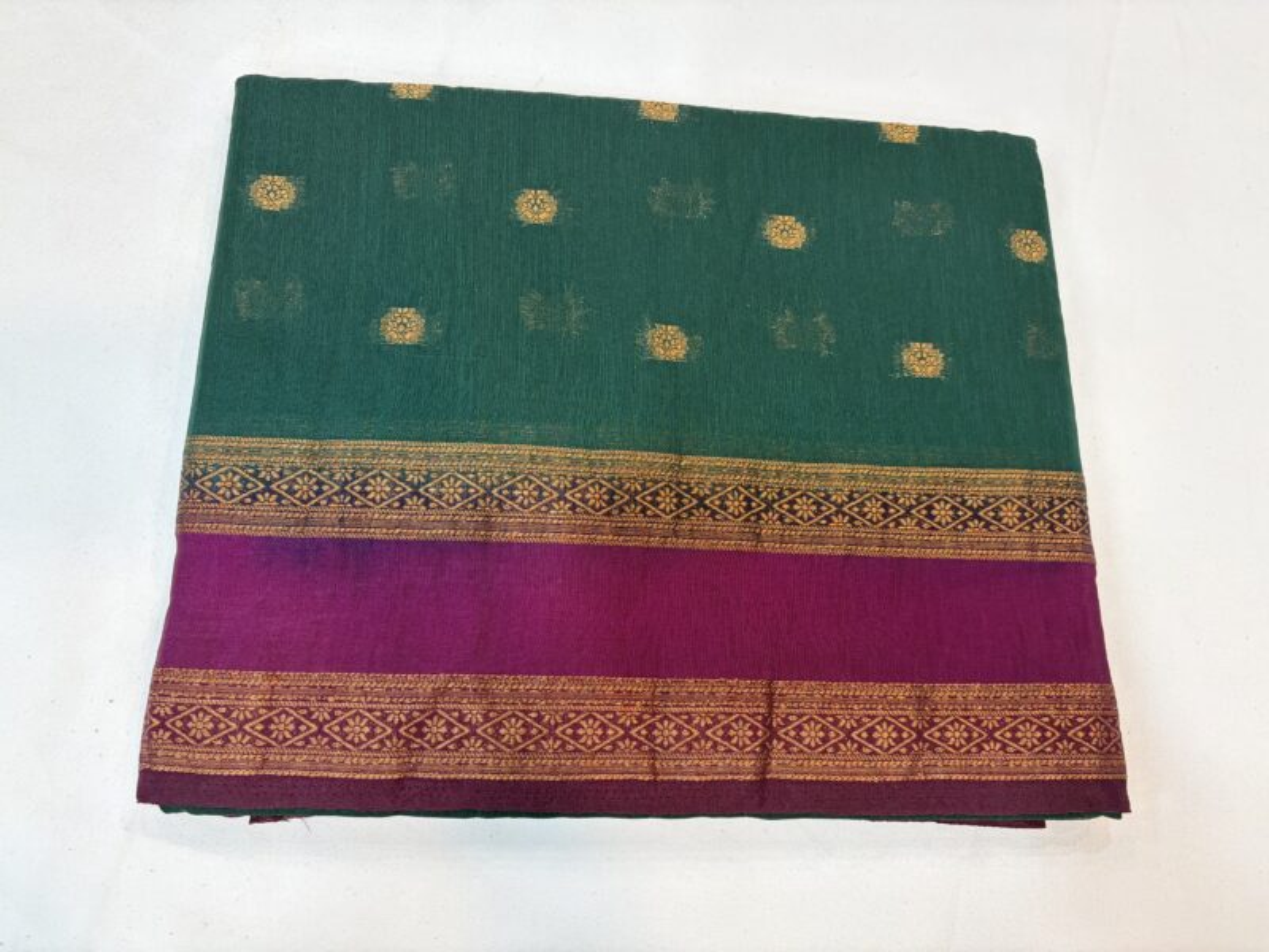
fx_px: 953
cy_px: 476
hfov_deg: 67.3
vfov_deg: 53.1
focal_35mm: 26
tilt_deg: -74.6
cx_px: 634
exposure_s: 1/50
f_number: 1.6
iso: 160
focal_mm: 5.96
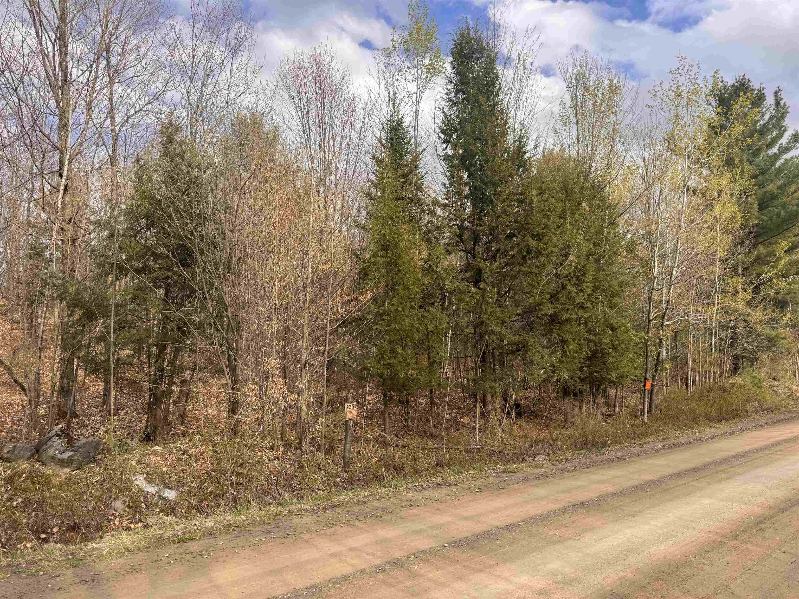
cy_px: 300
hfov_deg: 71.6
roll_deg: +1.7
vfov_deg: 56.8
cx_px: 400
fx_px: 554
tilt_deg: +6.2
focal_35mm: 24
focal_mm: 6.76
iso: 80
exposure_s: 1/1311
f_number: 1.78
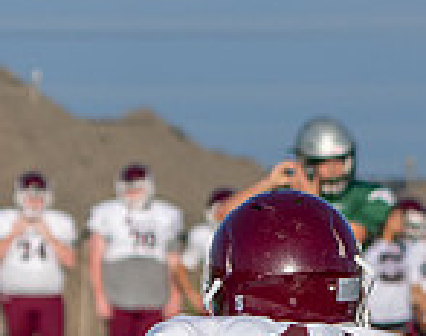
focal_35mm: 646
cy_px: 548
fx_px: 8102
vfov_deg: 2.4
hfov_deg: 3.0
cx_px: 383
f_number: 5
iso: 160
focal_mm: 100
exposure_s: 1/1250
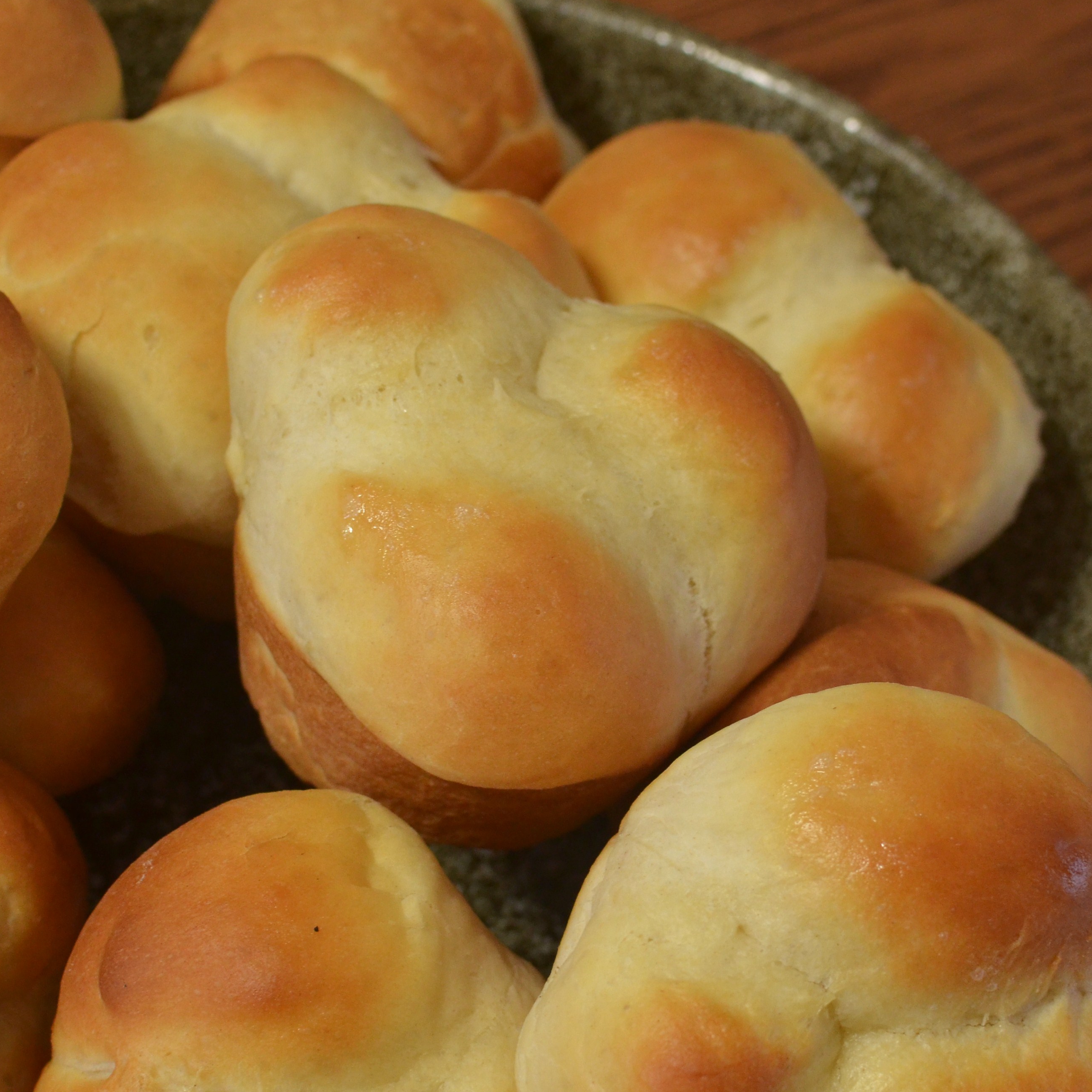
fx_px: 3027
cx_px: 489
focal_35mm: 85
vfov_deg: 20.4
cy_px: 672
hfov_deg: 20.4
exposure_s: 1/40
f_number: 5.6
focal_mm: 35
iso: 1000
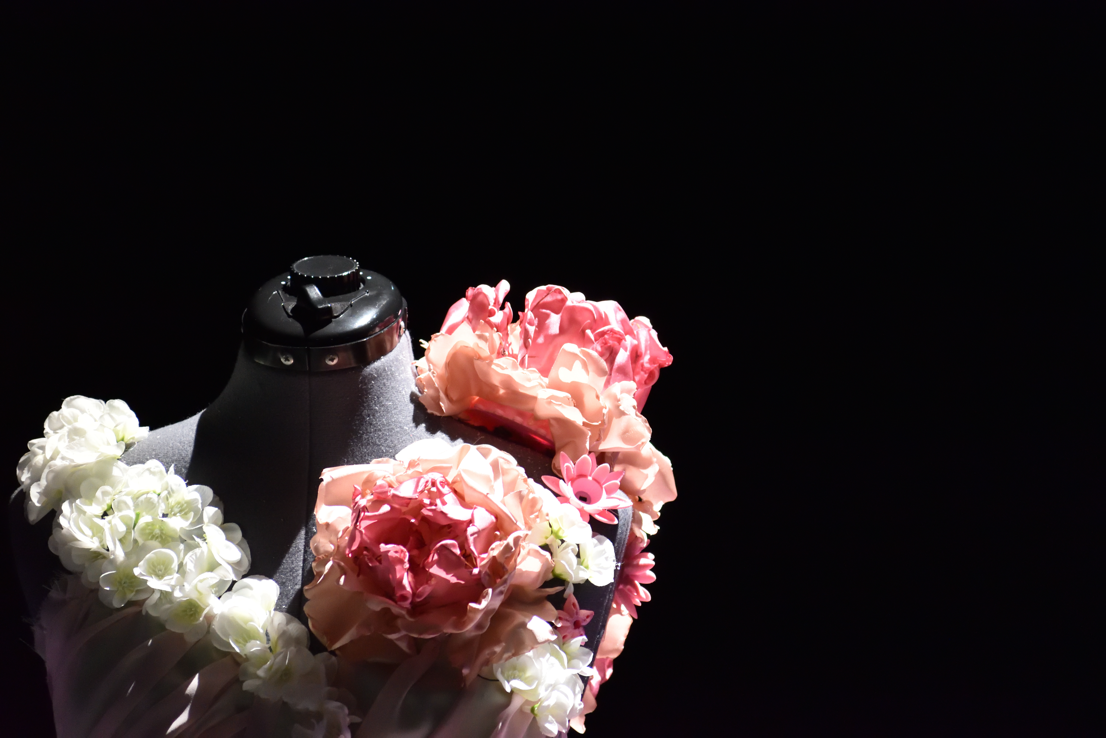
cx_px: 553
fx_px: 8755
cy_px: 369
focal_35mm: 285
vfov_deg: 4.8
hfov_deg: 7.2
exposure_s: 1/40
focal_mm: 190
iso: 3200
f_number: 5.3
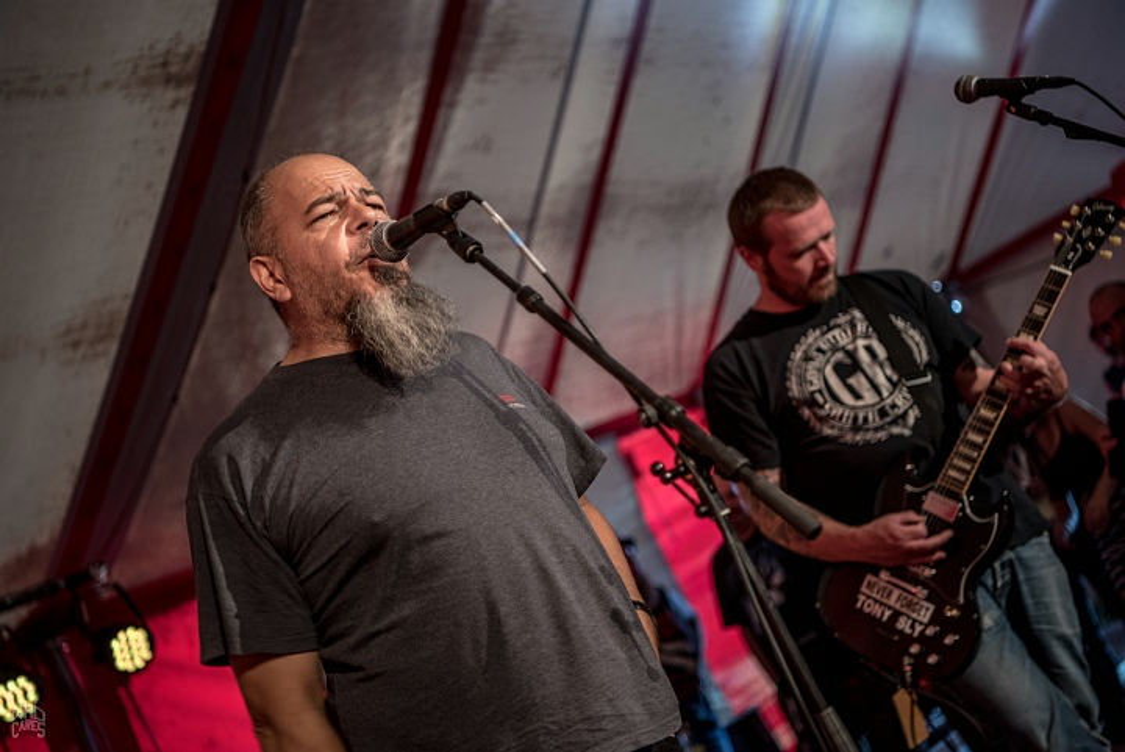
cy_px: 376
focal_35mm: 60
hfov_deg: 33.4
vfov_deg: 22.7
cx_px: 562
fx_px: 1876
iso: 640
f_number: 2.8
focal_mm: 60
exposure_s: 1/100
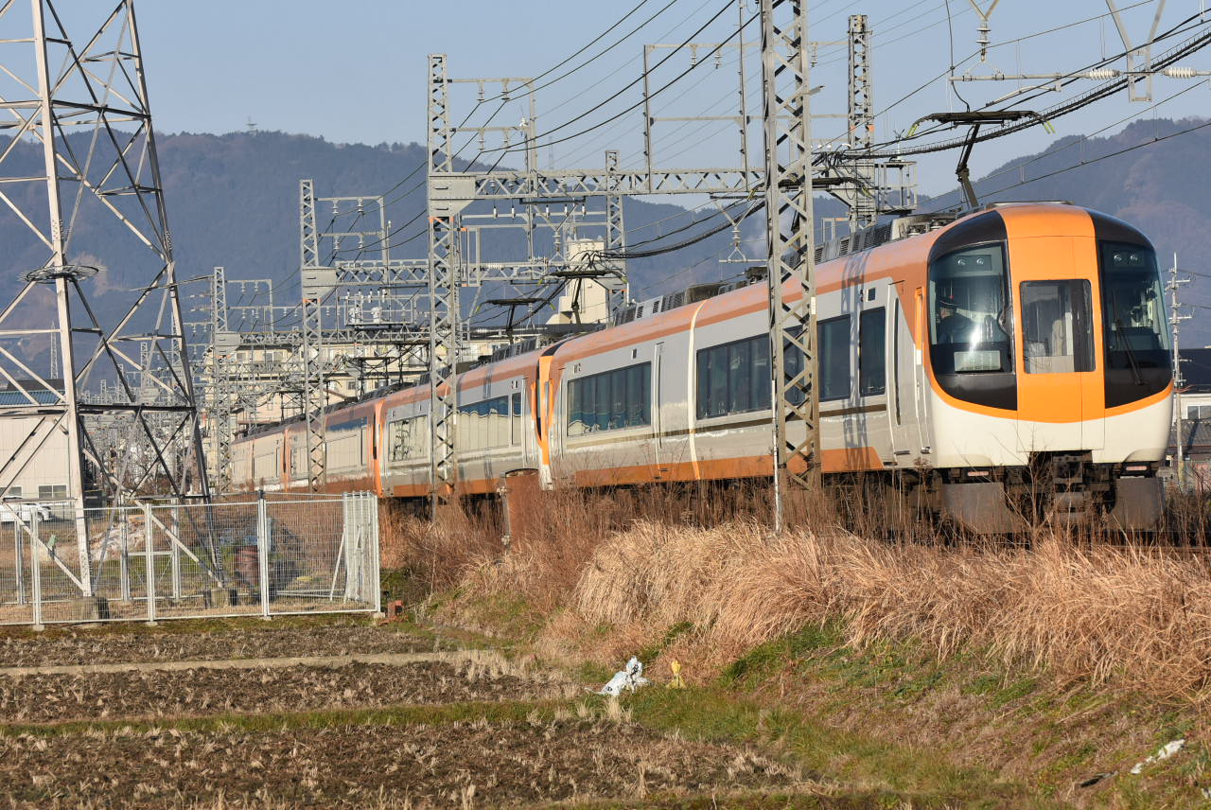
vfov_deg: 8.7
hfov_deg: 13.0
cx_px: 606
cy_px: 405
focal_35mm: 158
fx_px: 5303
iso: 400
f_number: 6.3
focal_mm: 105
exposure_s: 1/1600
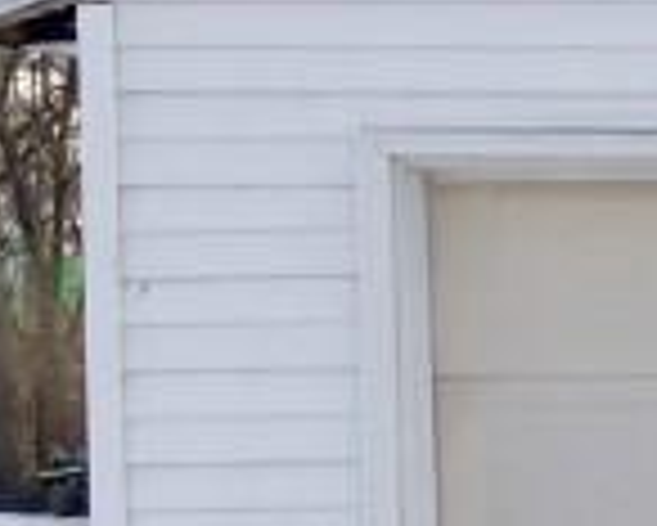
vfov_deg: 8.6
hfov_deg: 9.5
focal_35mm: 180
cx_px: 1577
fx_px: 3502
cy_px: 432
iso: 125
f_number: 8
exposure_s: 1/125
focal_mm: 10.85
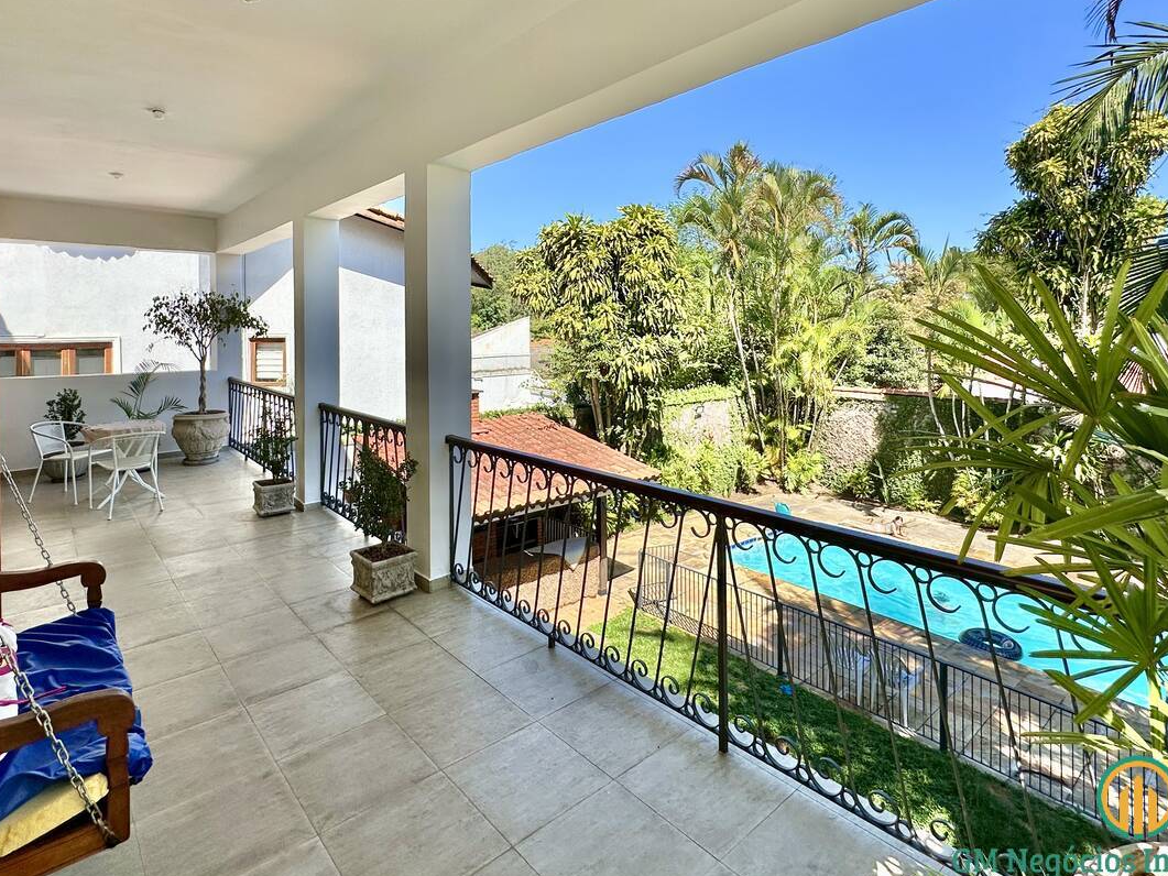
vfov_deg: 67.5
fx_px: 641
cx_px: 555
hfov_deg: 84.6
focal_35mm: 19
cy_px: 322
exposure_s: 1/1159
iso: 40
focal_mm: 2.22
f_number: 2.2
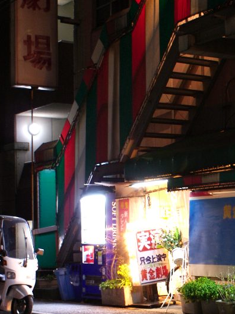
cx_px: 226
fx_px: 643
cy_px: 178
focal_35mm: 71
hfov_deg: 20.2
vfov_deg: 27.4
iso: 400
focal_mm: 26
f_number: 4.5
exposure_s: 1/1.25
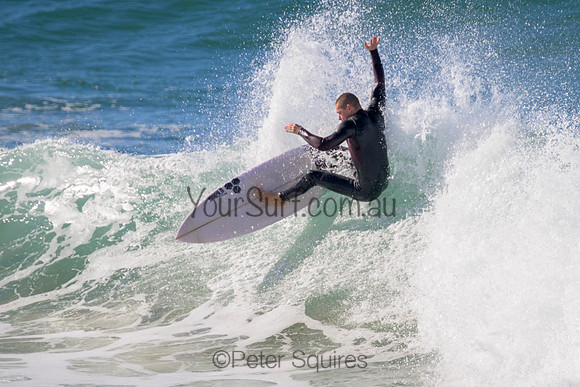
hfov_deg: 2.1
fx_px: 15921
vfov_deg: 1.4
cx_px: 358
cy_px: 233
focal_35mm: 988
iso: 720
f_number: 11
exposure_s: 1/2000
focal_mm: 800
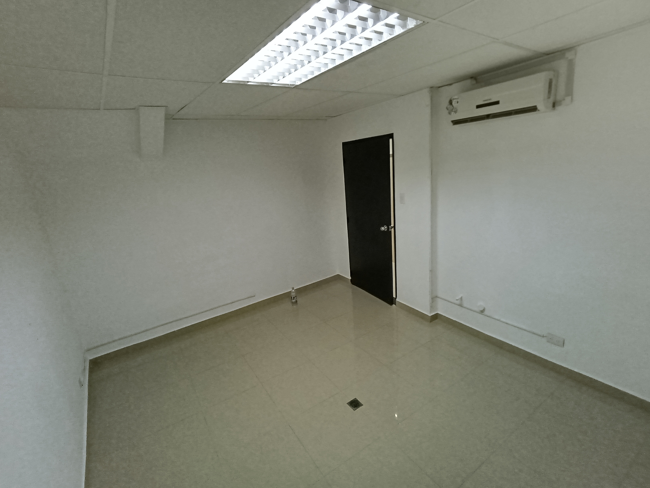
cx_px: 325
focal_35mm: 16
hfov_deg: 94.5
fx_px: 300
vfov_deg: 78.1
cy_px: 244
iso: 250
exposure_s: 1/50
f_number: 2.2
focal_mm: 1.65
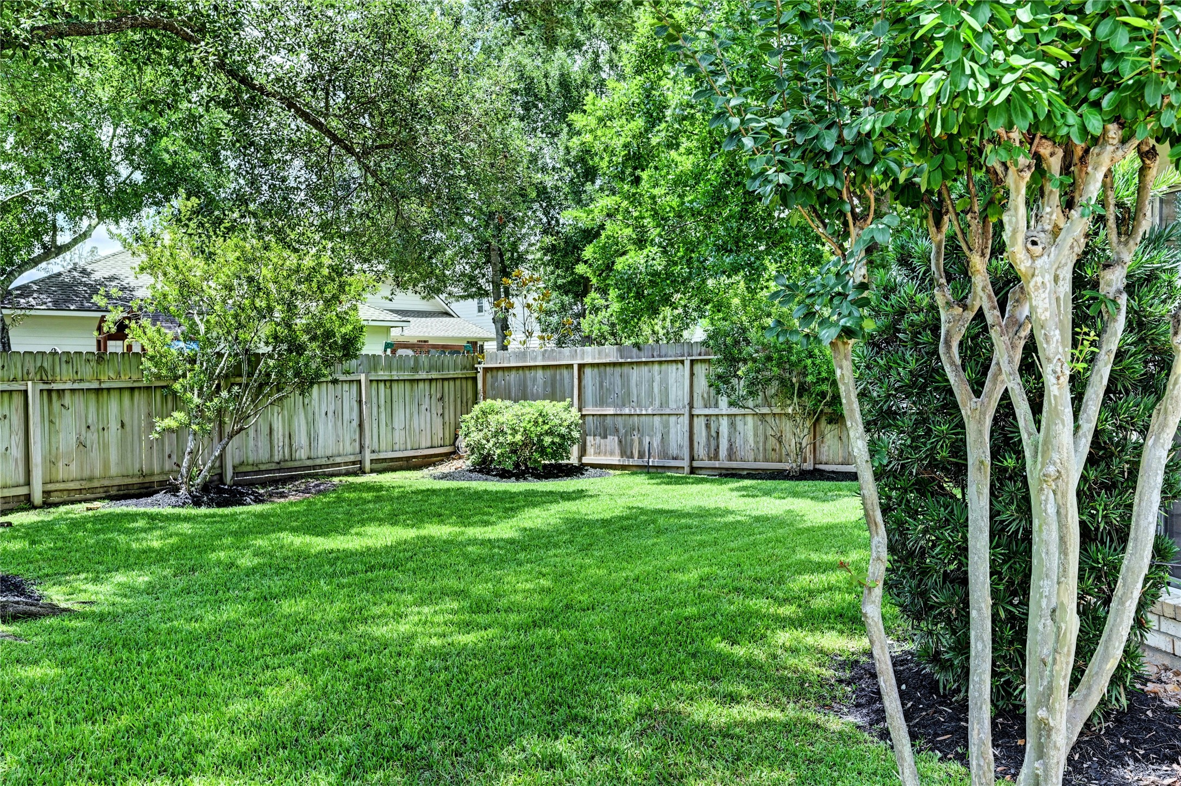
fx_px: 983
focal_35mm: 30
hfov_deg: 62.0
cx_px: 590
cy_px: 393
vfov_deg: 43.5
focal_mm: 30
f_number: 8
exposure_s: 1/160
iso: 400
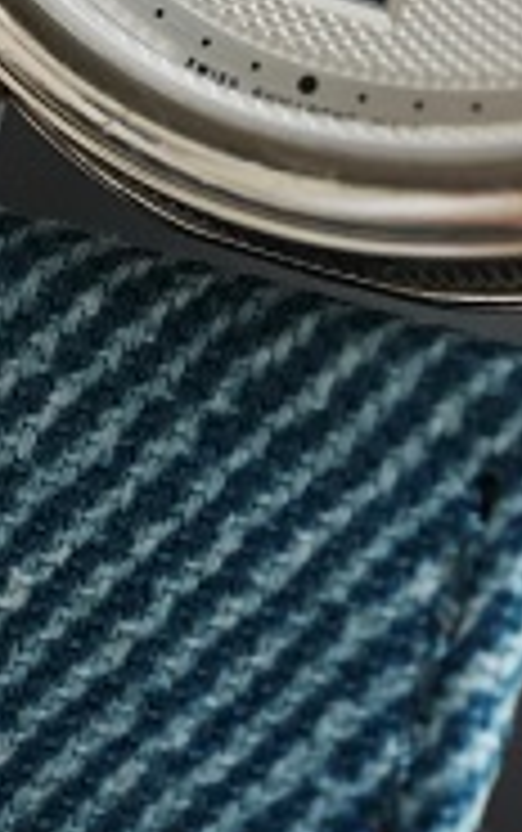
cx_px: 542
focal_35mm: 365
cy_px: -344
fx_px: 8289
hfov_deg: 3.6
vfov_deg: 5.7
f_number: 5.6
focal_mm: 105
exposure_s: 1/250
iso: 2500
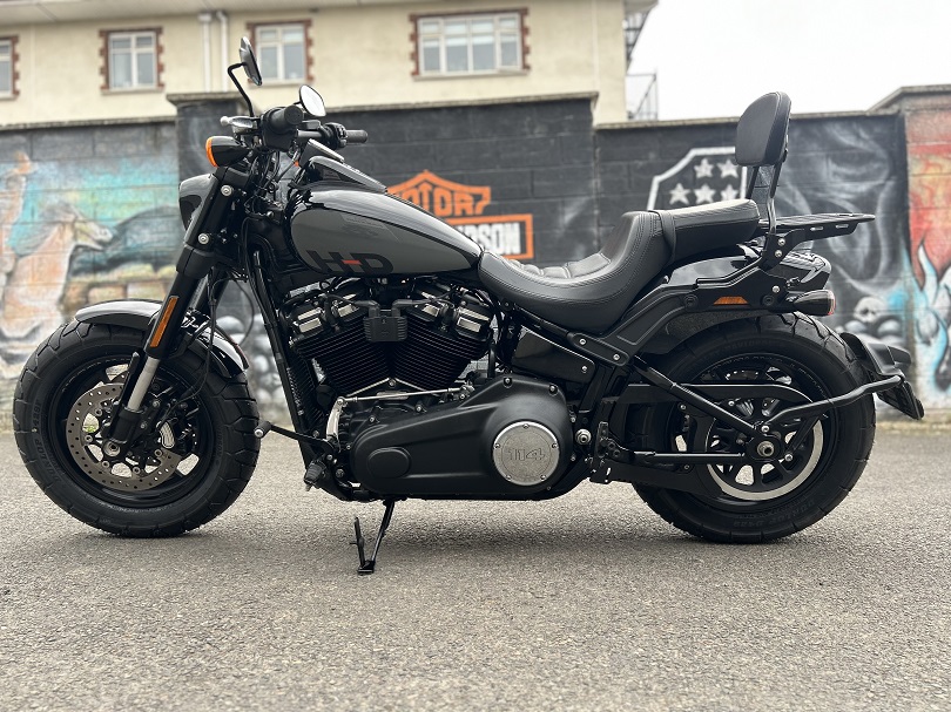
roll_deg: +2.4
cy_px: 356
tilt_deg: +0.8
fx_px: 714
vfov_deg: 53.0
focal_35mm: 26
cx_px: 476
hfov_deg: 67.3
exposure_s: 1/353
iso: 50
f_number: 1.5
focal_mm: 5.7
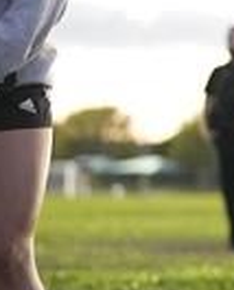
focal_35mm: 229
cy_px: 29
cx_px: 453
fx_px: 1976
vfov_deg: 8.4
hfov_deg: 6.6
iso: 2500
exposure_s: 1/320
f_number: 1.4
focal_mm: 50
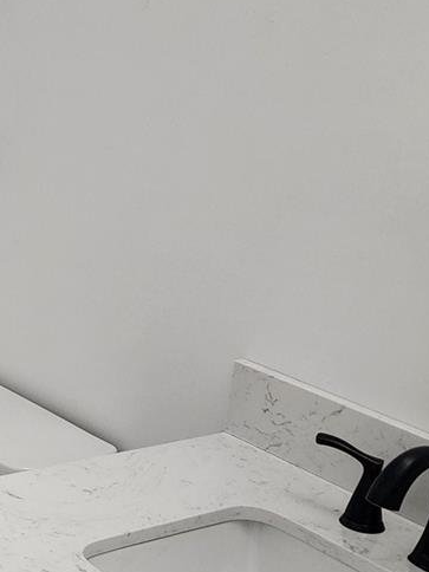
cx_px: -19
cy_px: 325
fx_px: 1206
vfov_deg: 26.7
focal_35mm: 73
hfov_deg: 19.5
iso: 125
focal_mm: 6.4
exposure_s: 1/180
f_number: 1.8
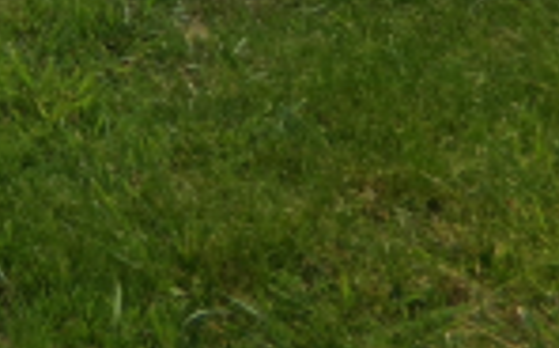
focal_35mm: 115
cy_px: -541
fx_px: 1749
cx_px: -663
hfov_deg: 14.2
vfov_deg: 9.7
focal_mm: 4.3
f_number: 11.07
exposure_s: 1/120
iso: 100
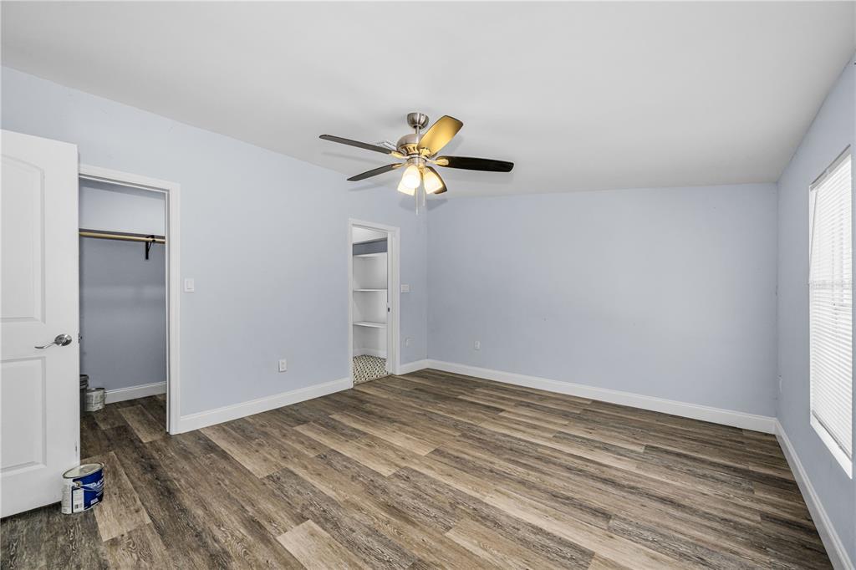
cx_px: 428
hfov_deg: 104.3
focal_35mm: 14
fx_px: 333
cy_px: 285
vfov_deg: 81.2
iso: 200
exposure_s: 1/40
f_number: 8
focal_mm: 14
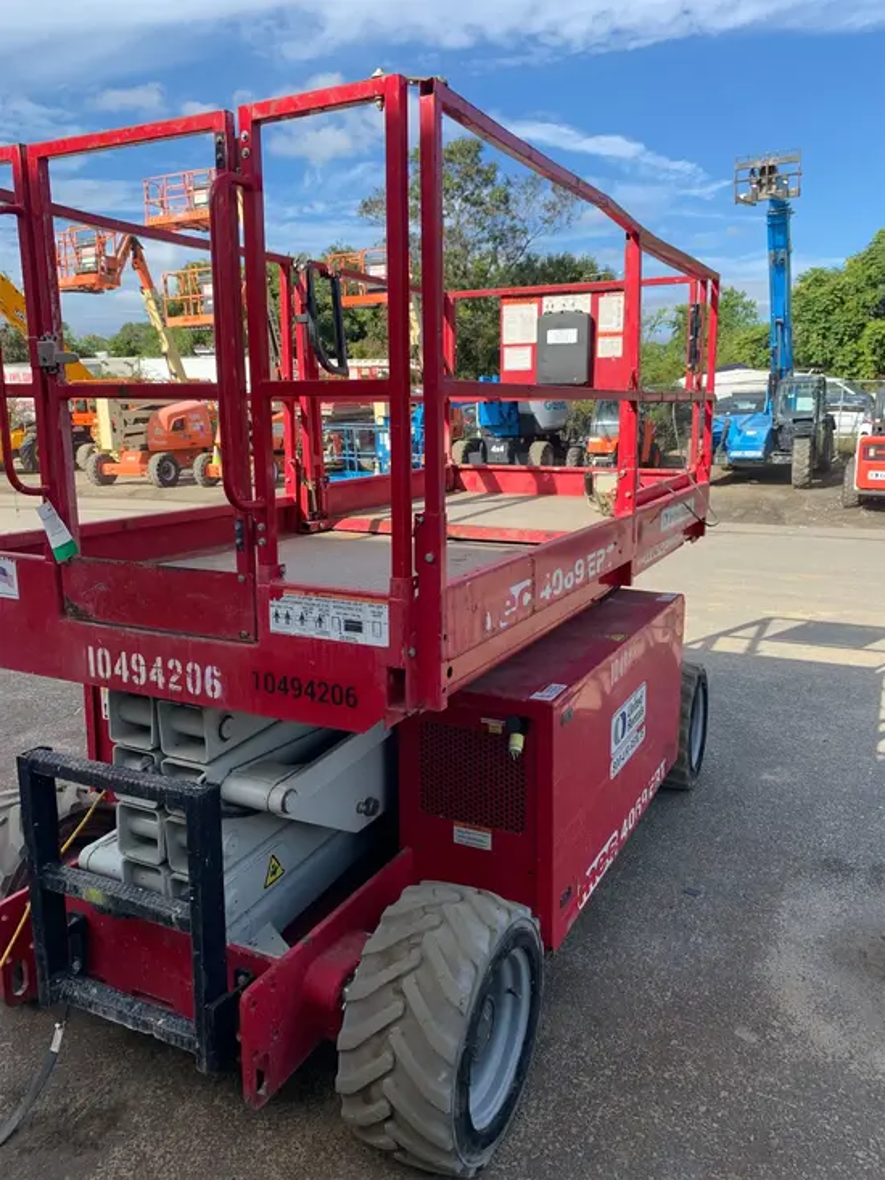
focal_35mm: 26
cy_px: 590
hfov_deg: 53.1
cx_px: 442
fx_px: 886
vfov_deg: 67.3
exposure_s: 1/1163
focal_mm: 4.25
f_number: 1.8
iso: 25
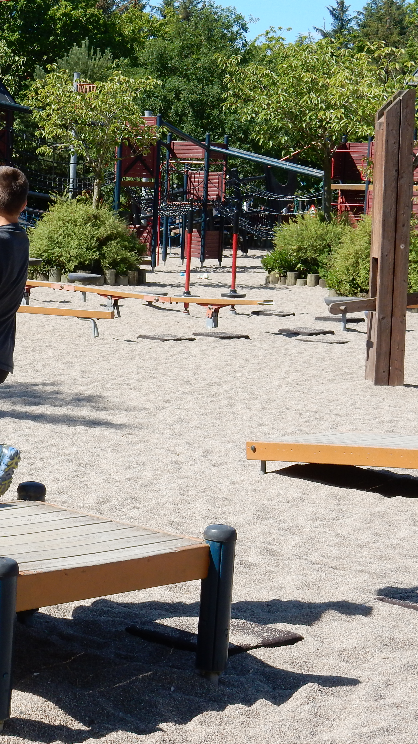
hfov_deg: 13.5
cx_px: -23
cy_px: 374
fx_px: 1734
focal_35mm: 88
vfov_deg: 24.2
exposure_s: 1/640
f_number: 4.5
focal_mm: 10.7
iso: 125
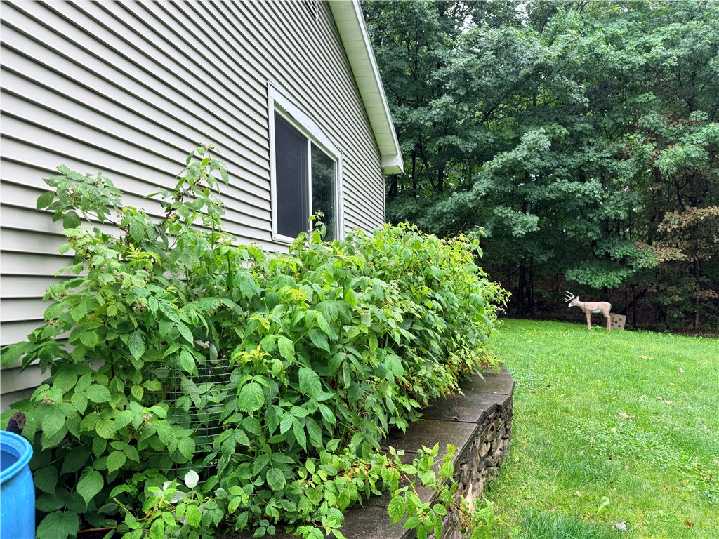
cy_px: 270
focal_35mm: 24
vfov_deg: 56.8
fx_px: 498
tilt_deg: +1.9
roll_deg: +2.7
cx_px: 360
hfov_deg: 71.6
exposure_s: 1/154
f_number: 1.78
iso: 64
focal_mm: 6.76
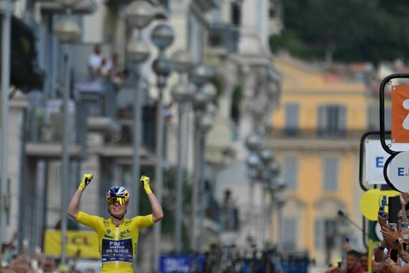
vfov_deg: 1.5
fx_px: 10630
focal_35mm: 936
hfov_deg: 2.2
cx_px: 127
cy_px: 202
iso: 800
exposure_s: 1/1250
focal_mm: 600
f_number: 6.3
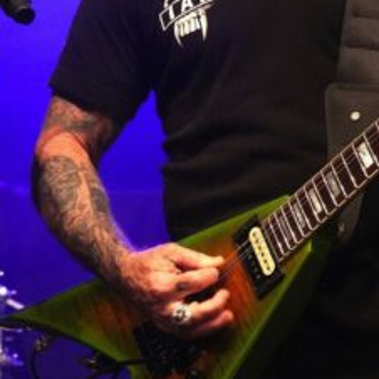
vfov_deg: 9.6
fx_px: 2254
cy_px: 64
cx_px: 195
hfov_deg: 9.6
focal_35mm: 182
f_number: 4.5
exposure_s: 1/160
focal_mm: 42
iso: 6400
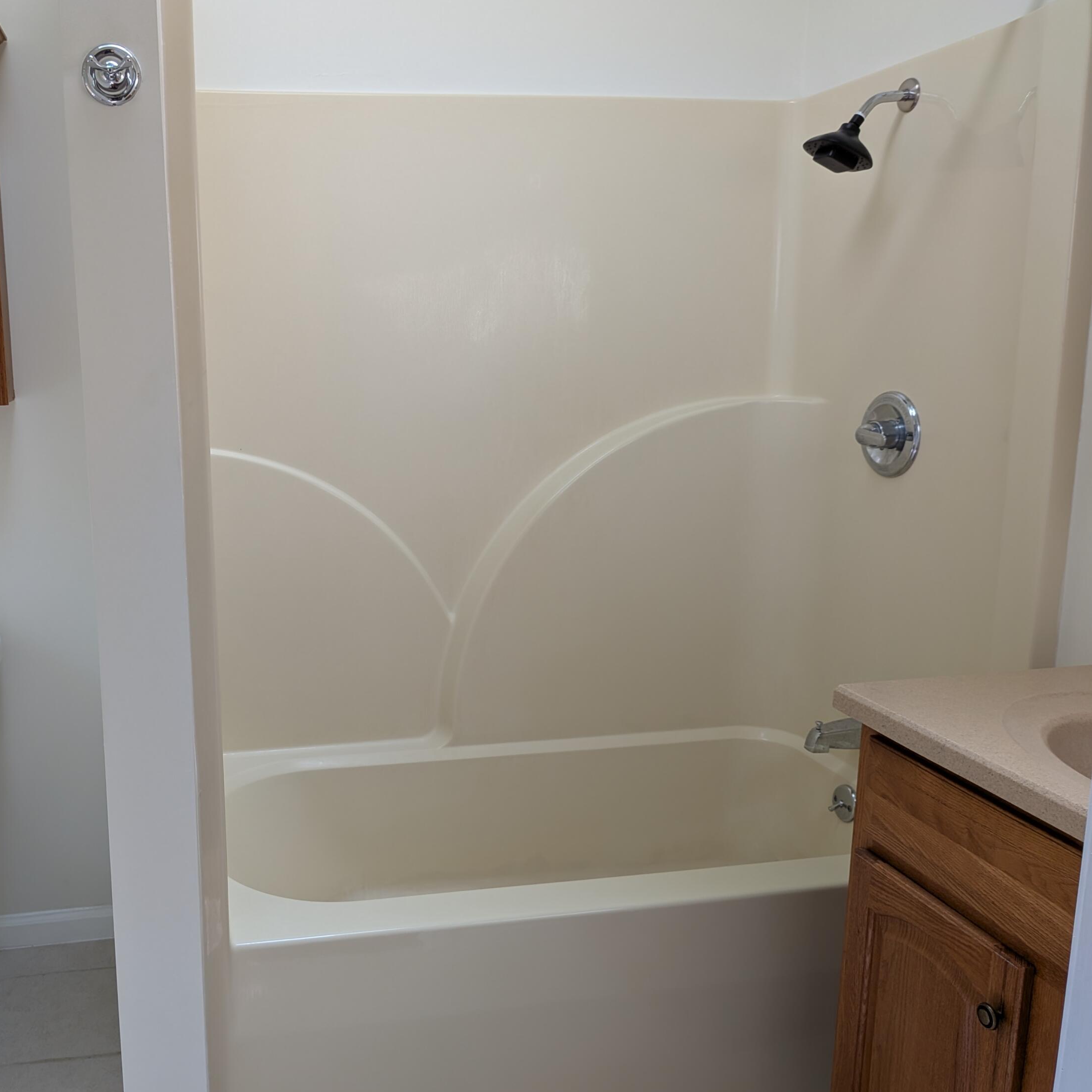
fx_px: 1035
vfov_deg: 55.6
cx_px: 346
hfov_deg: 54.3
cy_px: 550
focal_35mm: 29
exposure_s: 1/60
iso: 32
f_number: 1.7
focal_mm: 4.53
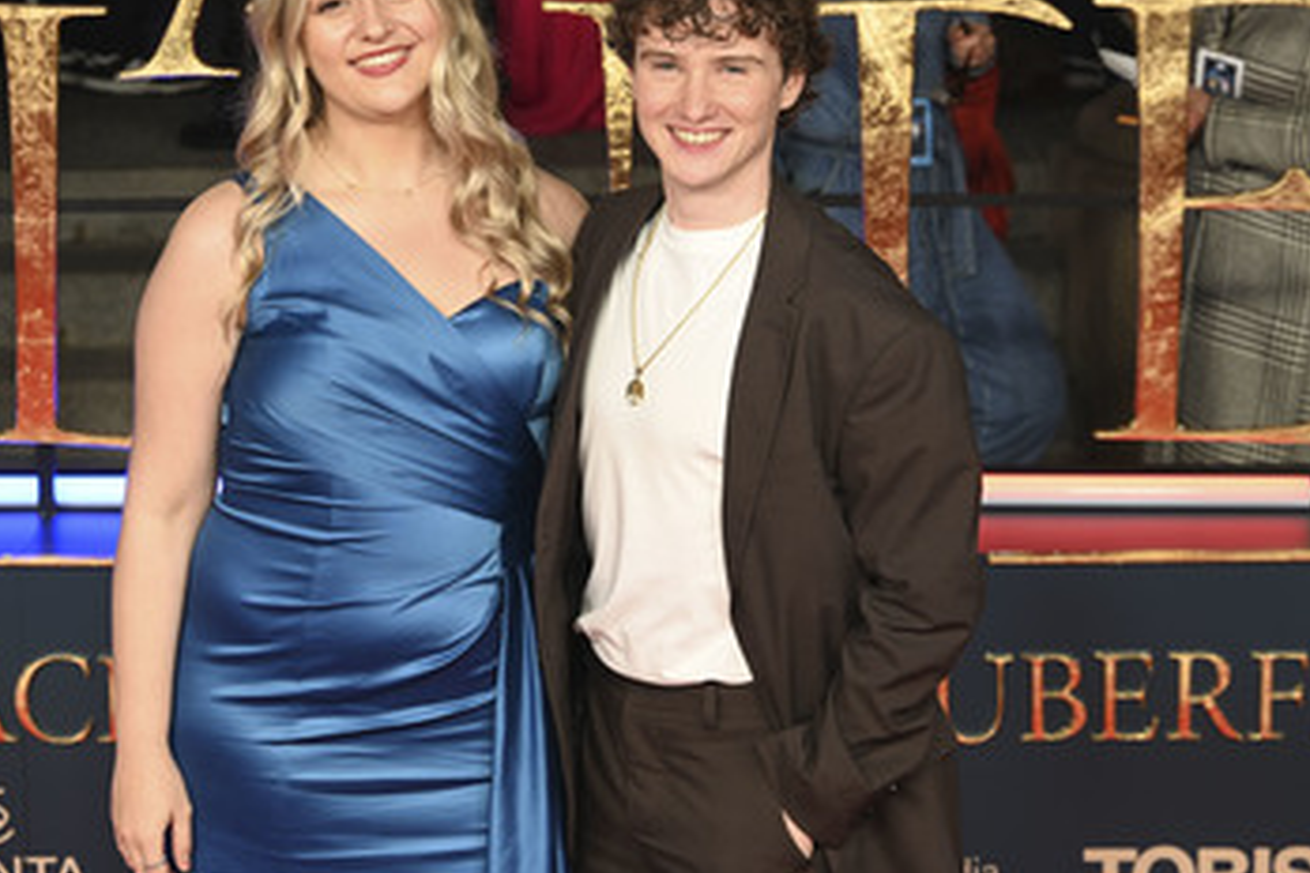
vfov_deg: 14.1
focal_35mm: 97
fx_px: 3529
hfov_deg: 21.0
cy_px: 391
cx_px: 548
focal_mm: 75
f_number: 5.6
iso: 640
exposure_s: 1/125
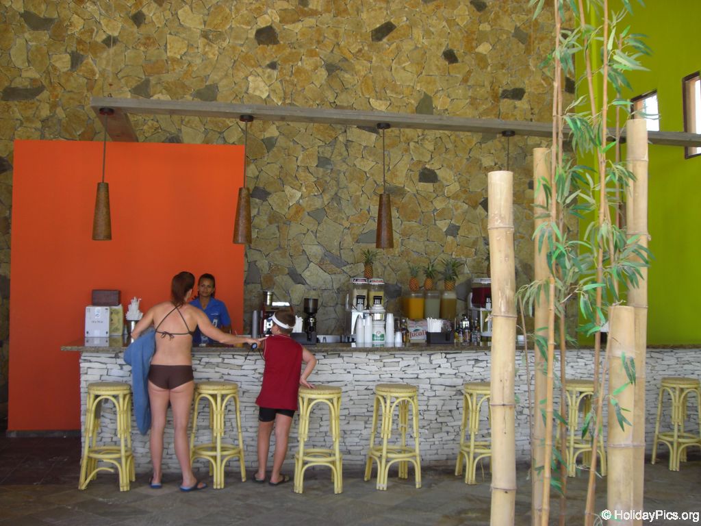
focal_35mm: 38
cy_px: 263
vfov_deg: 37.7
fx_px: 770
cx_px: 350
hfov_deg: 49.0
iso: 64
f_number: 2.7
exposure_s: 1/100
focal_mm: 6.2
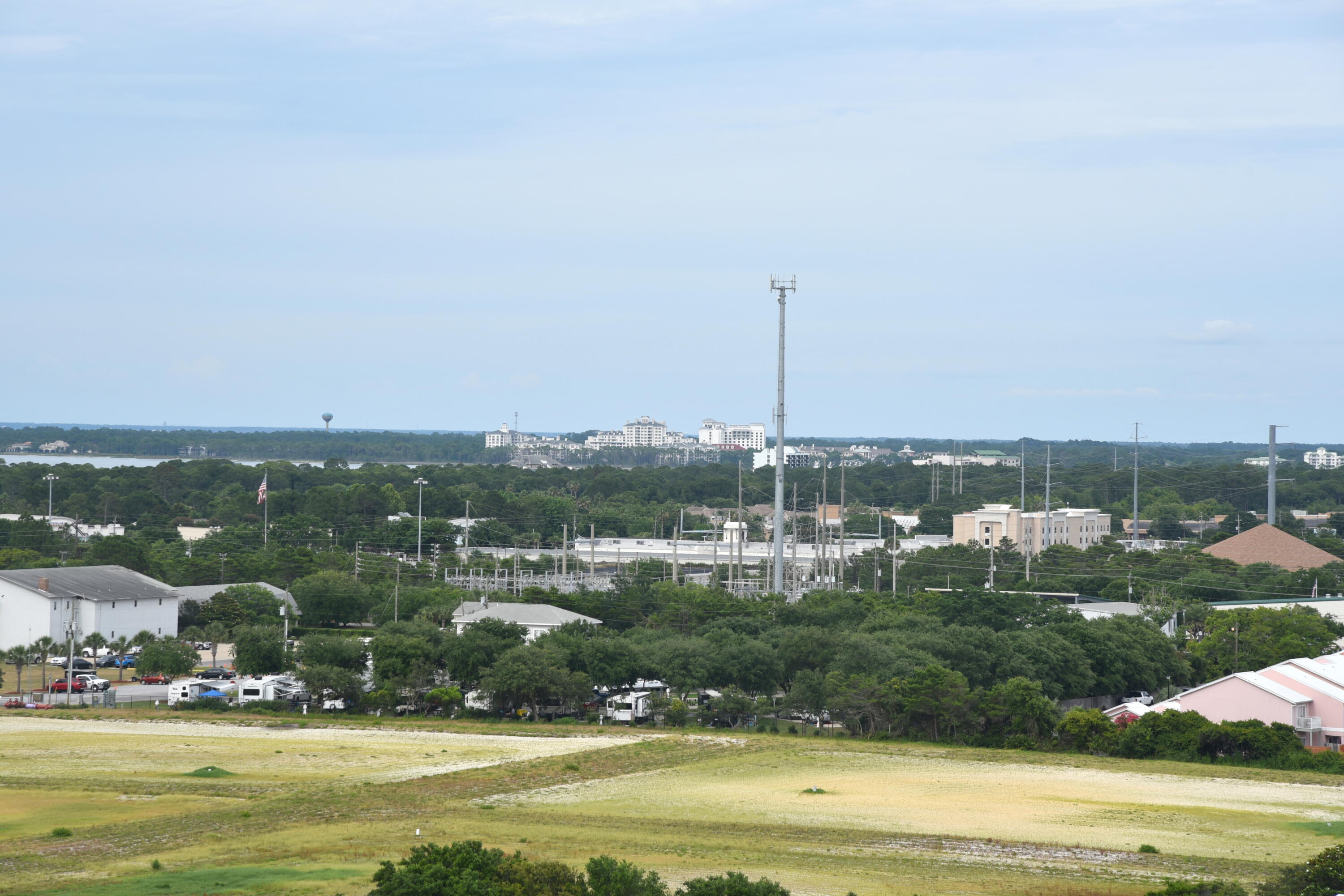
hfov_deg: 17.1
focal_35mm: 120
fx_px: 4481
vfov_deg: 11.4
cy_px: 448
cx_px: 672
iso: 200
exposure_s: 1/320
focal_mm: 120
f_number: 9
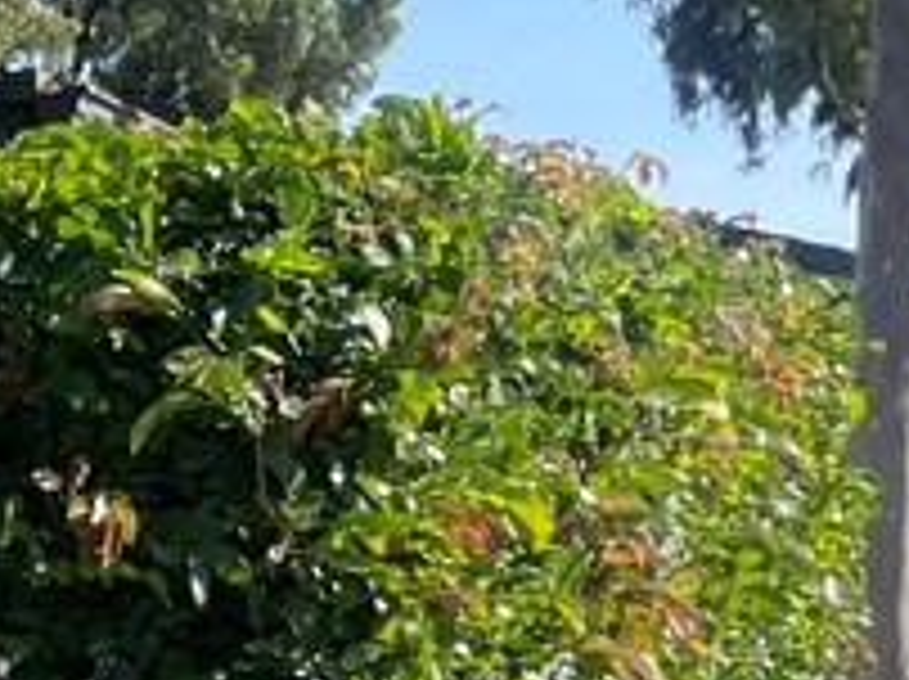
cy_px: 639
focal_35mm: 132
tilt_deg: +1.2
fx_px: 3462
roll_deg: +1.5
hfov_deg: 11.9
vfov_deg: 11.1
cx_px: -1310
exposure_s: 1/1473
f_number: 1.6
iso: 32
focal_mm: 4.2
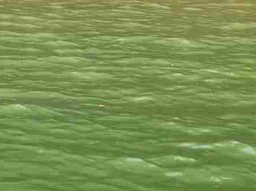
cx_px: -61
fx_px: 1183
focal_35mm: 160
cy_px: -299
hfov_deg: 12.1
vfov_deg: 8.3
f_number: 1.8
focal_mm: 5.4
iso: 20
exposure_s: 1/816
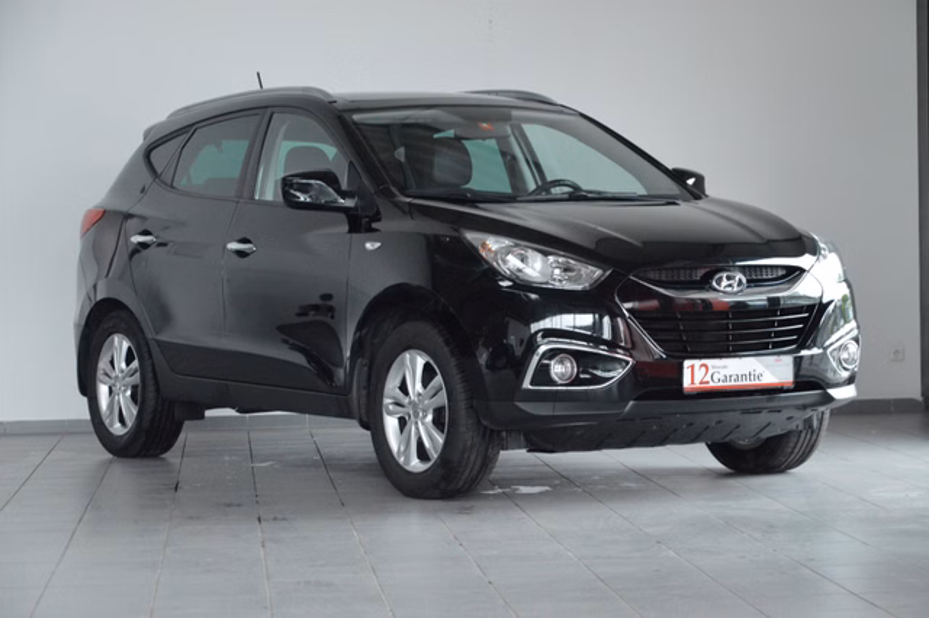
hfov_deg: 20.6
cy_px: 309
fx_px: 2553
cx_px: 464
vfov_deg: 13.8
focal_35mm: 99
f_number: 5.3
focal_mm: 66
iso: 2500
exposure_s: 1/60
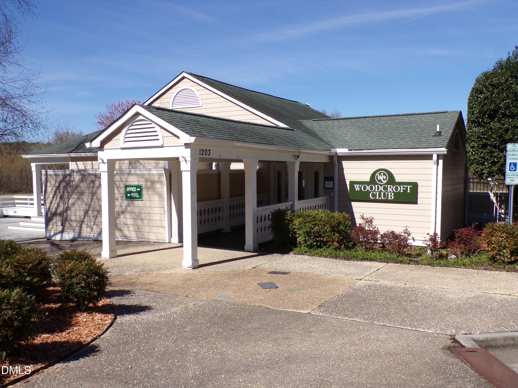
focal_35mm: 32
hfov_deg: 56.8
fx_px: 479
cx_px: 259
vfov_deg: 44.2
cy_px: 194
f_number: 4.6
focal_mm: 5.8
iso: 80
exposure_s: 1/640
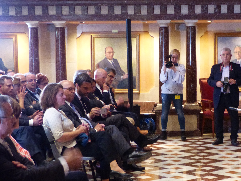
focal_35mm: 88
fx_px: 613
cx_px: 169
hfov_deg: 22.1
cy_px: 117
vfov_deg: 16.8
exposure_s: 1/15
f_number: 2.8
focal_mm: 9.8
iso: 500
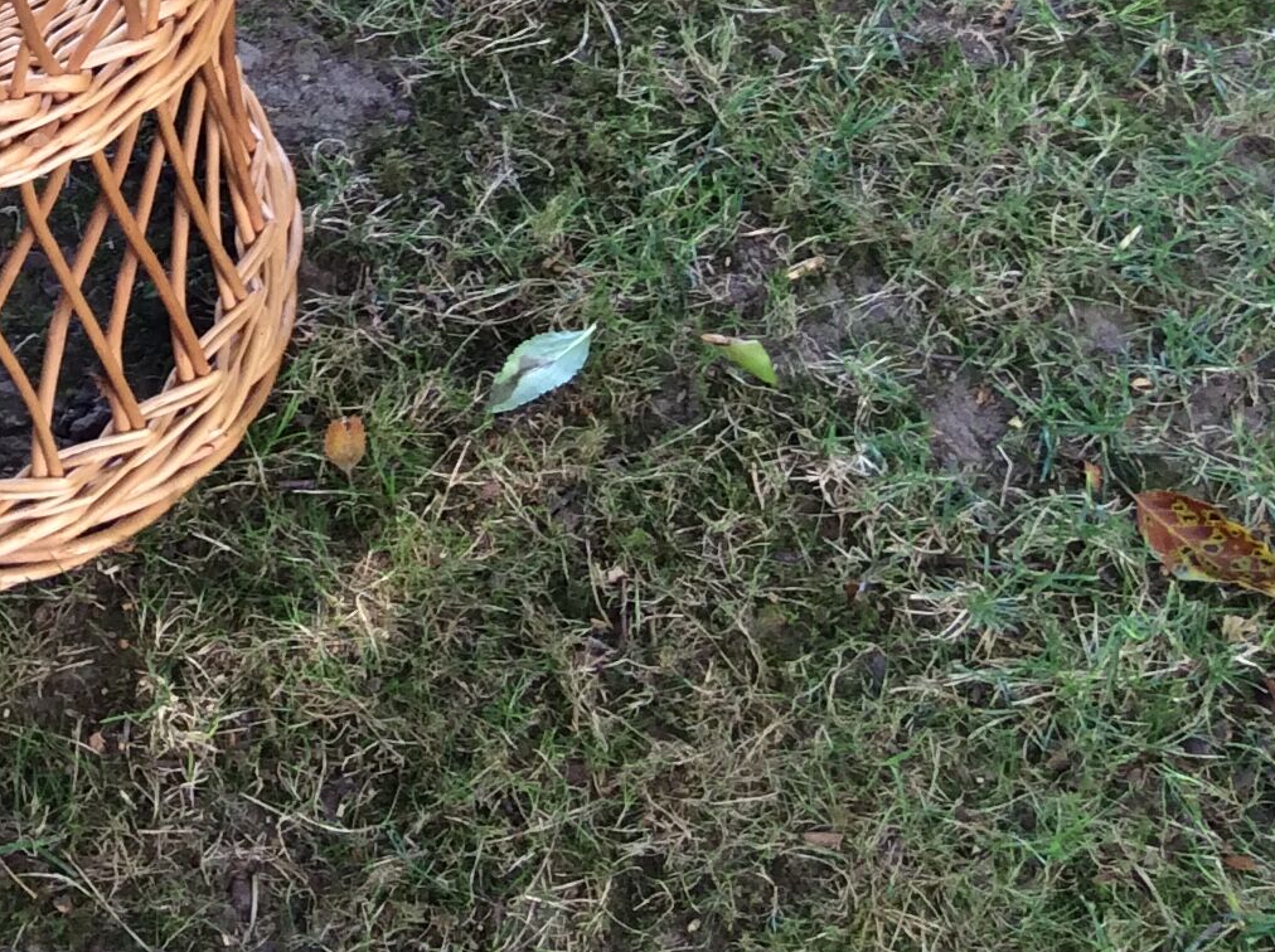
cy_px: -118
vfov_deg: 17.3
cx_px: -83
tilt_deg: -45.9
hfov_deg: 22.7
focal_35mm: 82
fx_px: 3016
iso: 32
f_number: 2.4
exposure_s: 1/33
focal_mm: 3.3
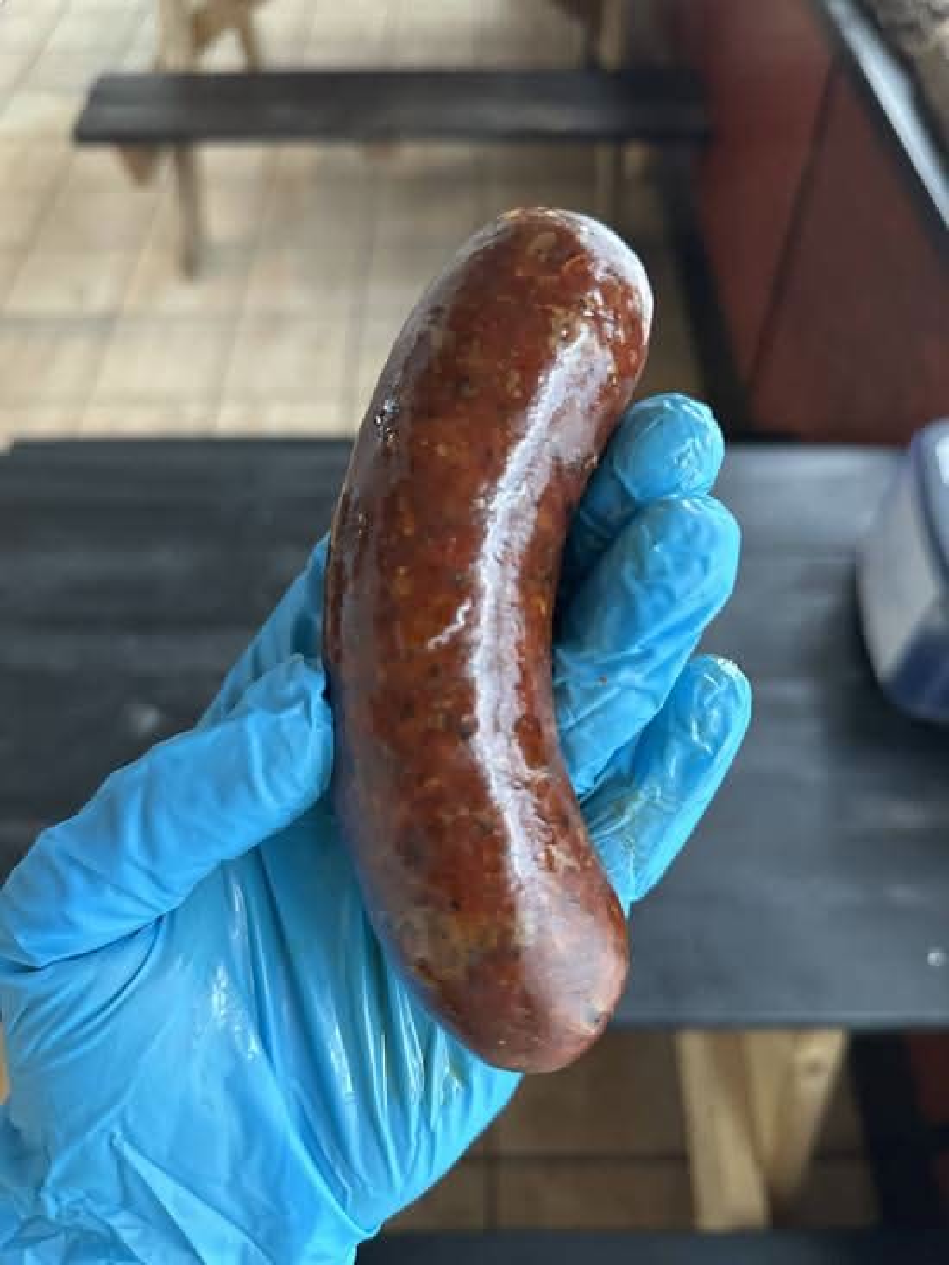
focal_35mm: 24
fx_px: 877
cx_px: 474
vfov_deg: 71.6
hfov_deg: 56.8
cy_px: 632
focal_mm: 6.86
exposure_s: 1/40
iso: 640
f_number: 1.78
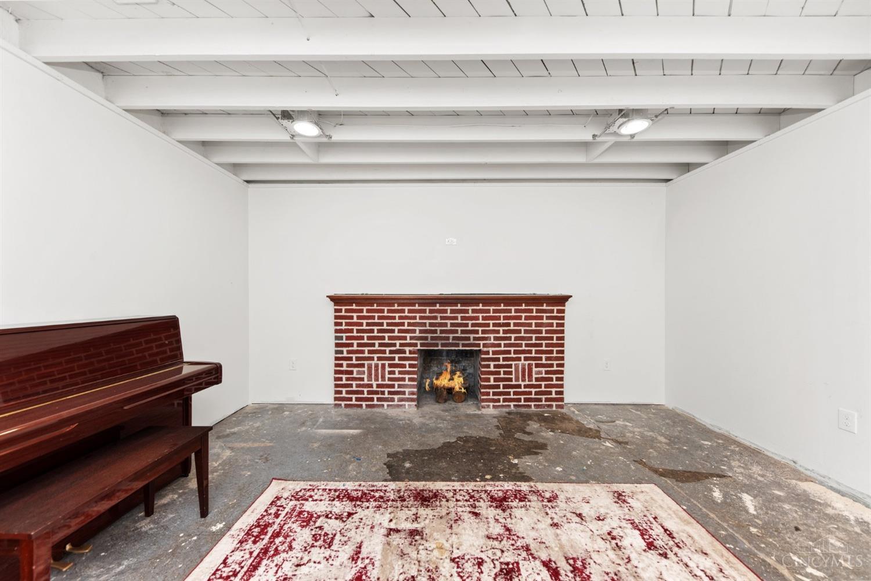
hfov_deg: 112.6
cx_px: 436
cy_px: 290
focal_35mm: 12
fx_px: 290
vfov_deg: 90.0
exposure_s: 1/40
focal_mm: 12
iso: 400
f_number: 4.5
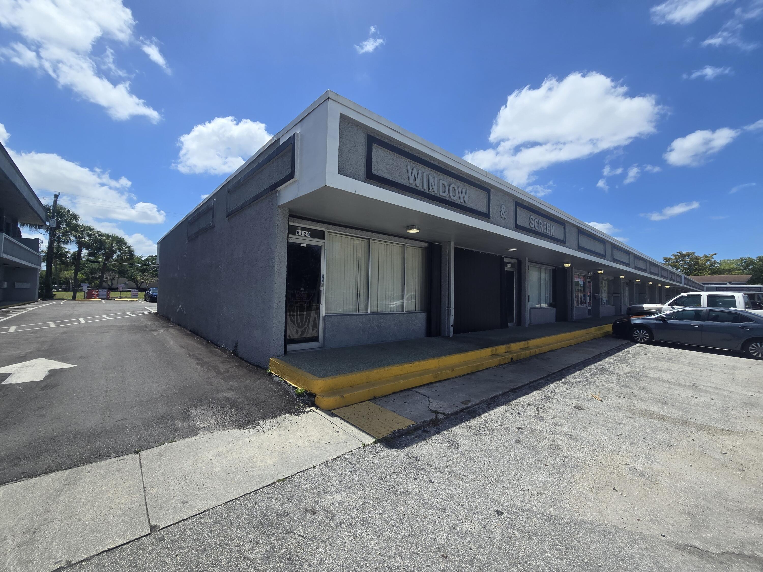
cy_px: 286
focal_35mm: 13
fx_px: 287
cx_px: 382
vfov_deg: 89.9
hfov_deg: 106.2
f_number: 2.2
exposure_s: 1/2993
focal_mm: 2.2
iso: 50
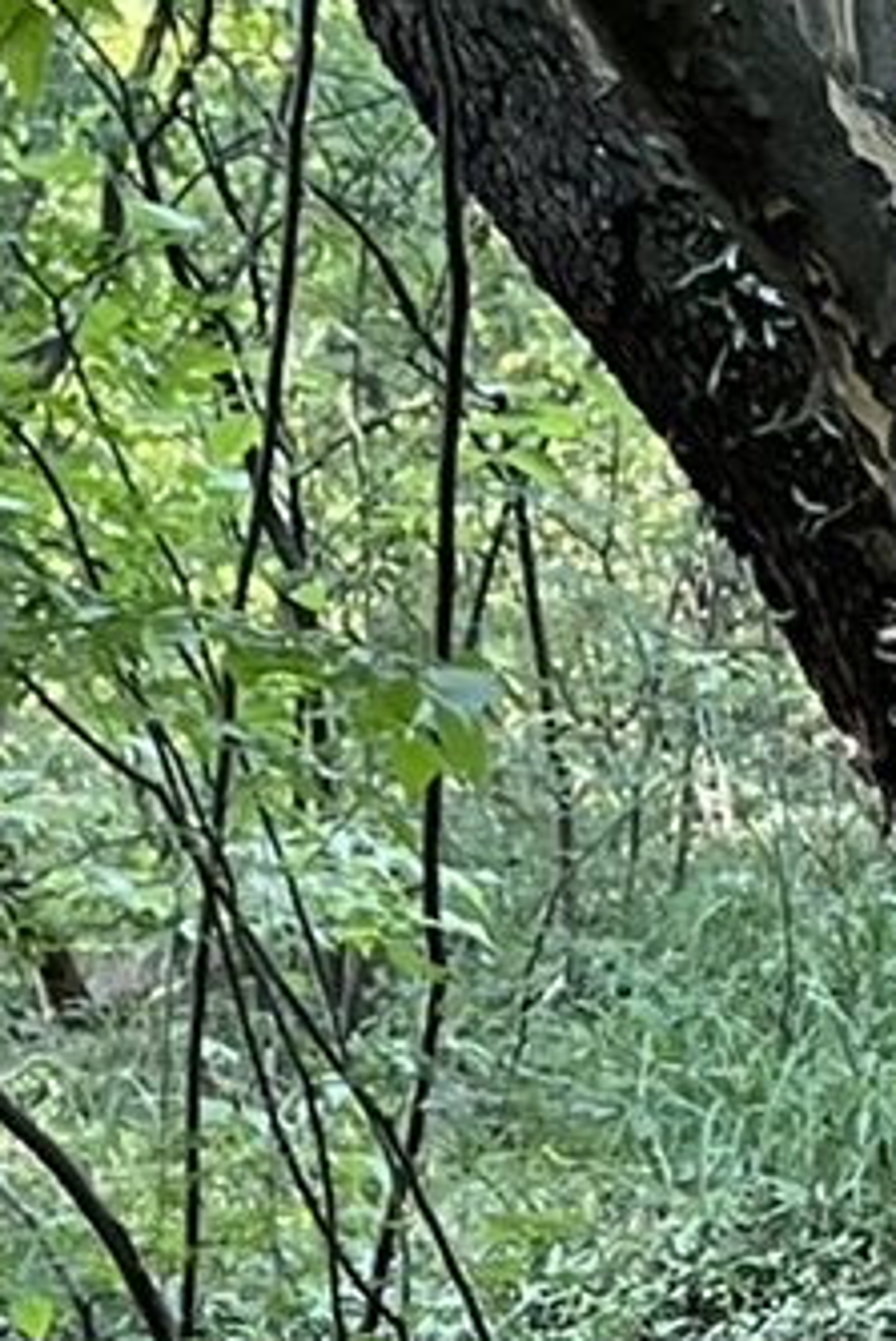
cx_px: 884
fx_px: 6041
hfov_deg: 8.4
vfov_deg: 11.1
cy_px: 2975
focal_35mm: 162
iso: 125
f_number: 1.6
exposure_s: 1/61
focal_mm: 4.2
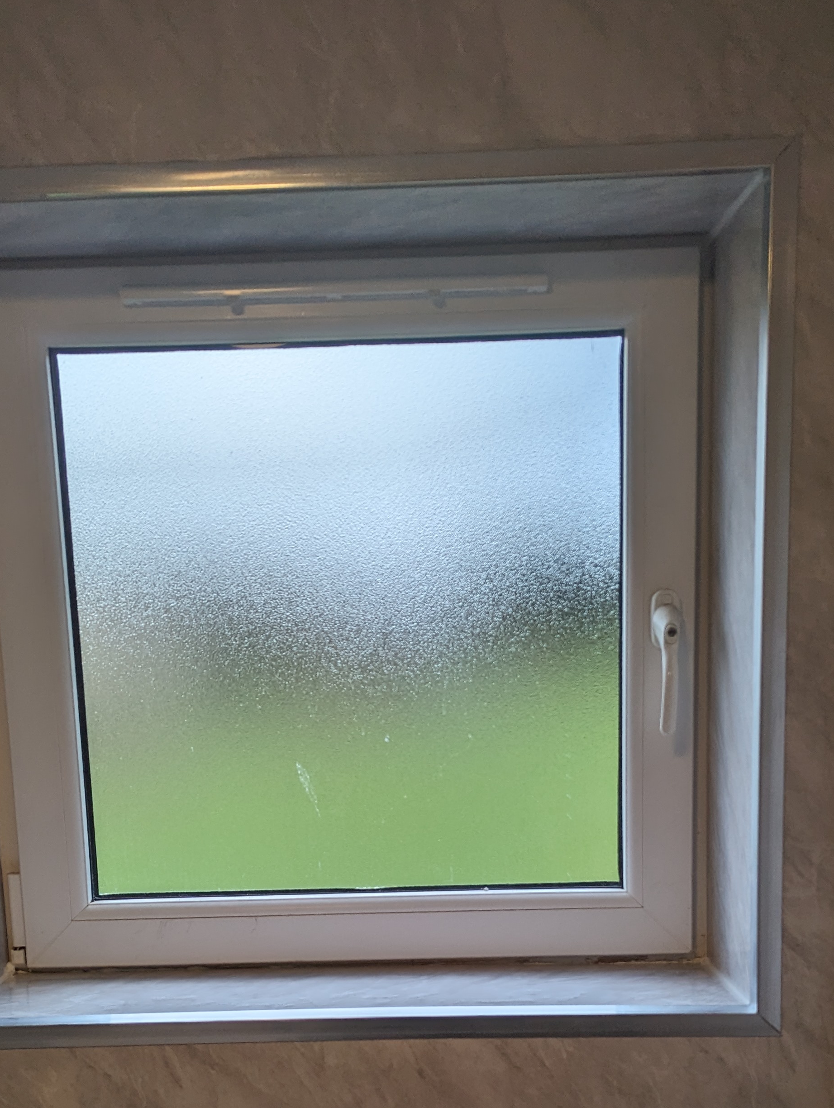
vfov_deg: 45.2
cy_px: 826
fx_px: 1282
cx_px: 419
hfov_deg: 36.0
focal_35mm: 40
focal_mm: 6.81
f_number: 1.85
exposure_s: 1/196
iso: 50
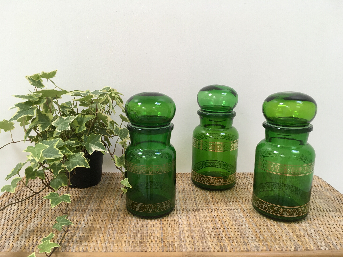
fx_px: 287
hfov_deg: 61.7
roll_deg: -1.0
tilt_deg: -14.6
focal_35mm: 29
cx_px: 172
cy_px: 128
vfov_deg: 48.2
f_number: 2.2
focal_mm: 4.15
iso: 40
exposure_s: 1/33
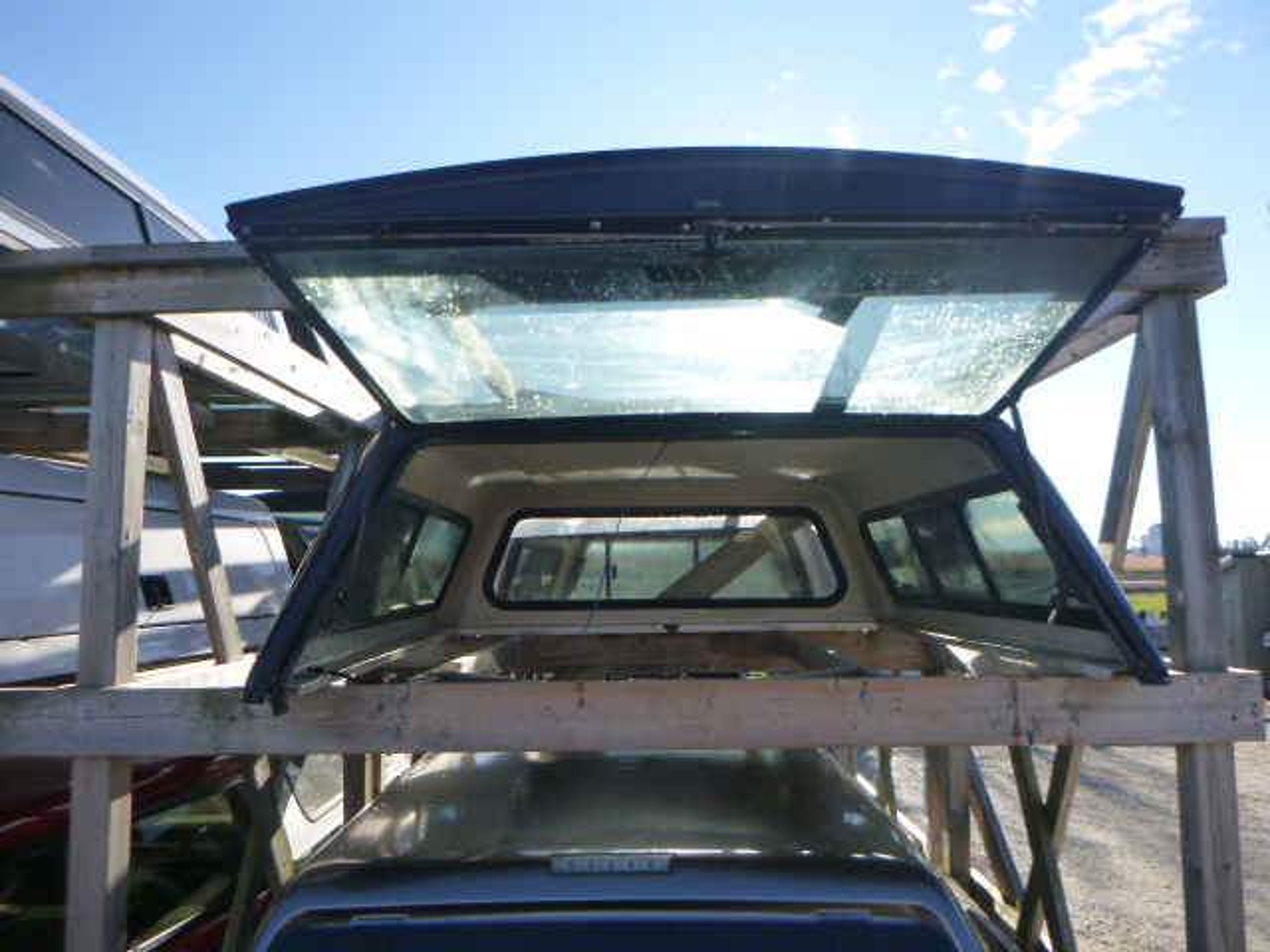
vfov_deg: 54.9
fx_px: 917
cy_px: 476
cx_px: 635
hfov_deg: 69.4
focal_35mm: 25
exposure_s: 1/250
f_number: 3.9
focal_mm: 4.5
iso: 160
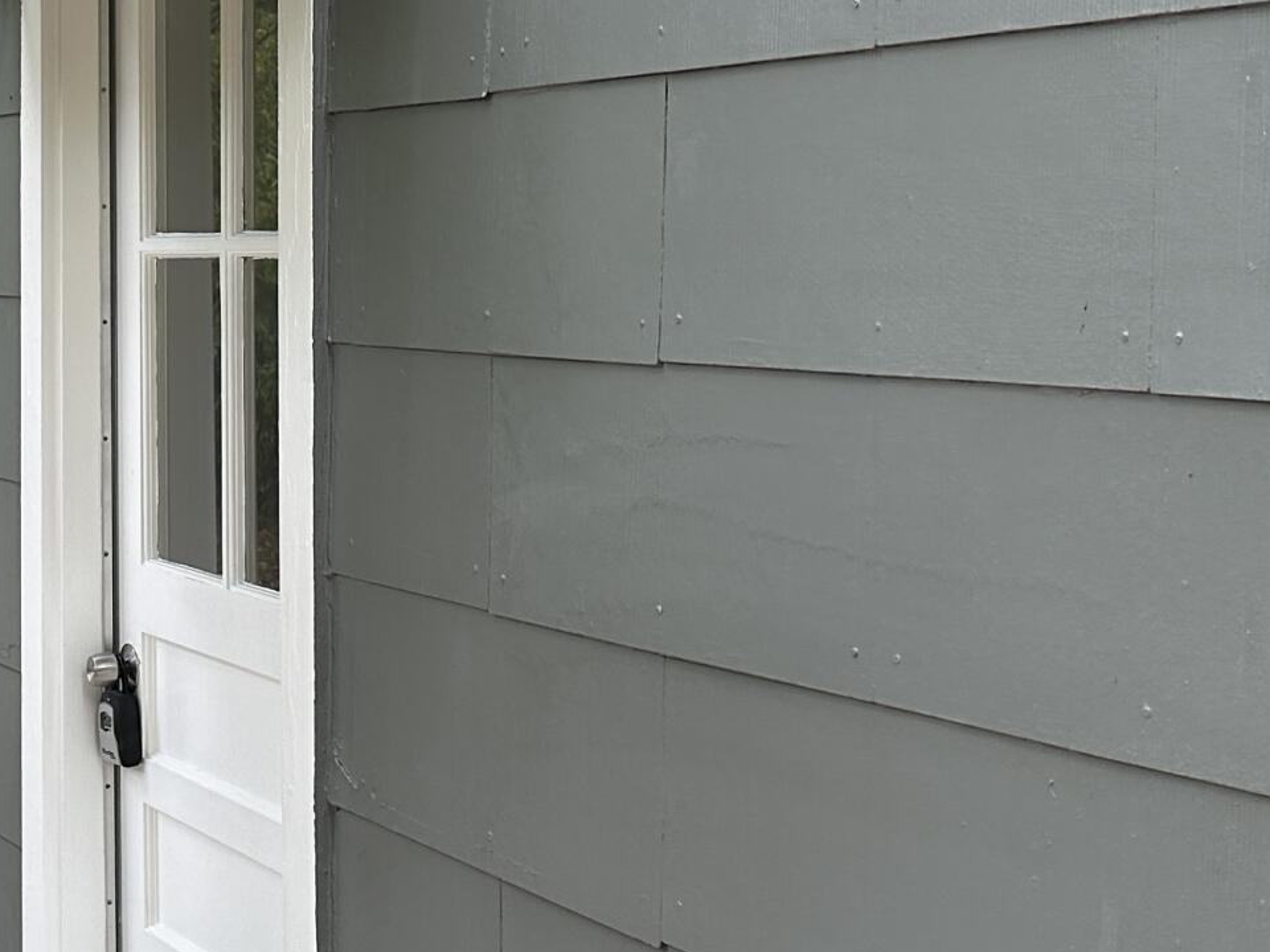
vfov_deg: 19.5
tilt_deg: -1.3
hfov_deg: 24.5
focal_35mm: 75
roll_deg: -0.3
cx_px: -83
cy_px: 279
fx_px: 2752
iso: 100
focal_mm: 6.86
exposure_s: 1/163
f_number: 1.78
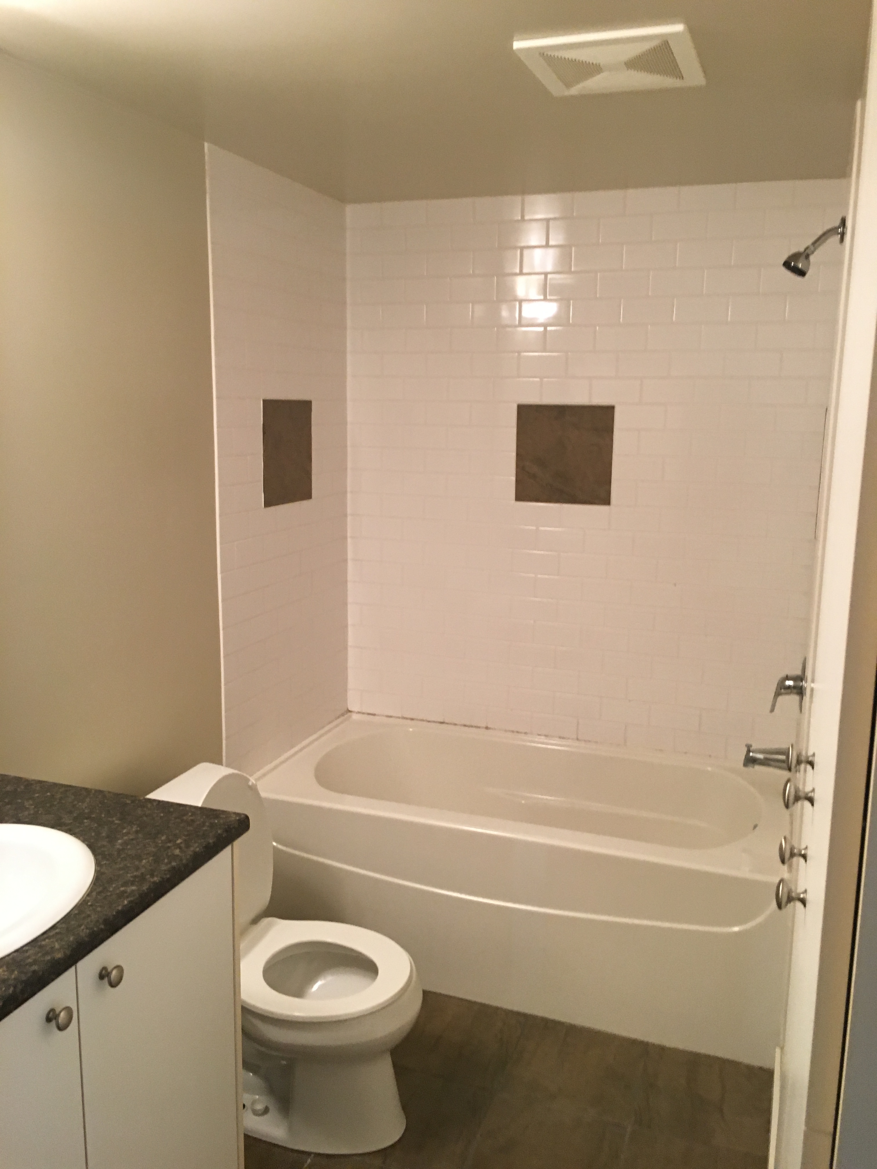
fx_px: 980
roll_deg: -2.4
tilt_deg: -10.3
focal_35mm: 29
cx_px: 438
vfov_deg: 61.7
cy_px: 584
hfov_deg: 48.2
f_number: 2.2
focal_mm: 4.15
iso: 125
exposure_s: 1/30
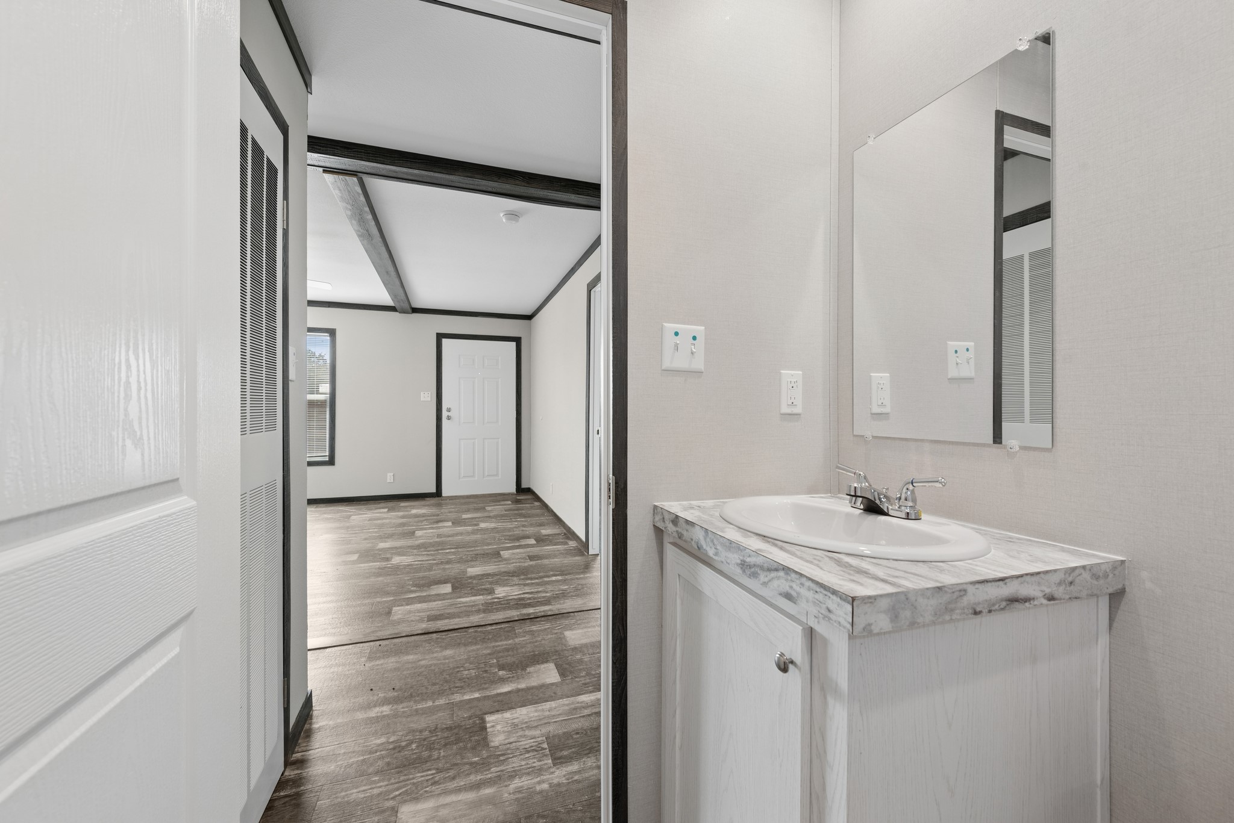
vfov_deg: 81.3
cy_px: 412
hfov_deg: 104.2
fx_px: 480
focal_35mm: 14
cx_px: 617
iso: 400
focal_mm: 14
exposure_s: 1/20
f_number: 8
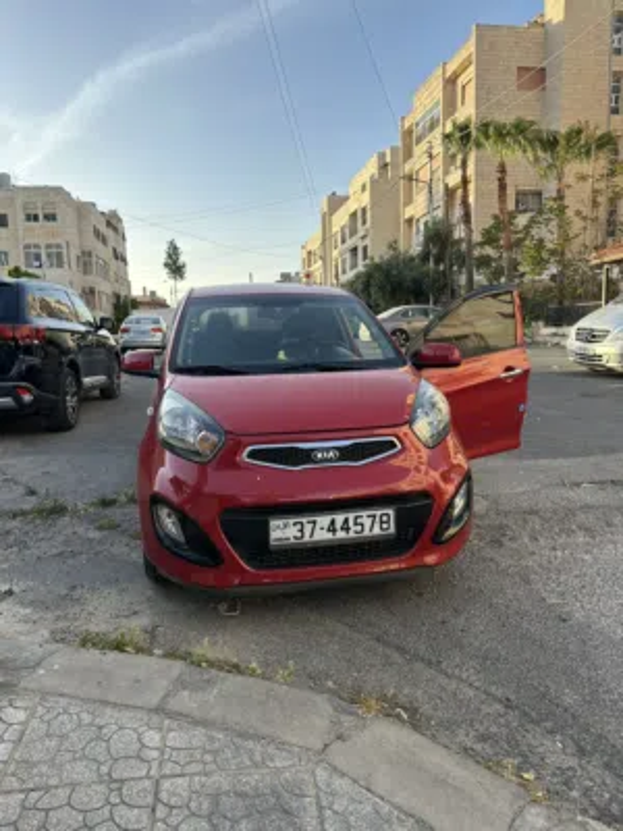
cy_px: 416
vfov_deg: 71.6
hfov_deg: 56.8
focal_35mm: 24
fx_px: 576
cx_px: 312
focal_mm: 6.86
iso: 80
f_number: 1.78
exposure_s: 1/1171
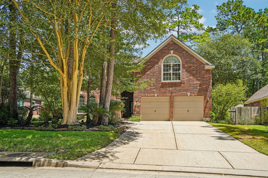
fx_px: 216
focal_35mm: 29
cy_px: 89
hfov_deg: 63.7
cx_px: 134
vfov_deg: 45.0
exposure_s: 1/500
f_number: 8
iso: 500
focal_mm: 29
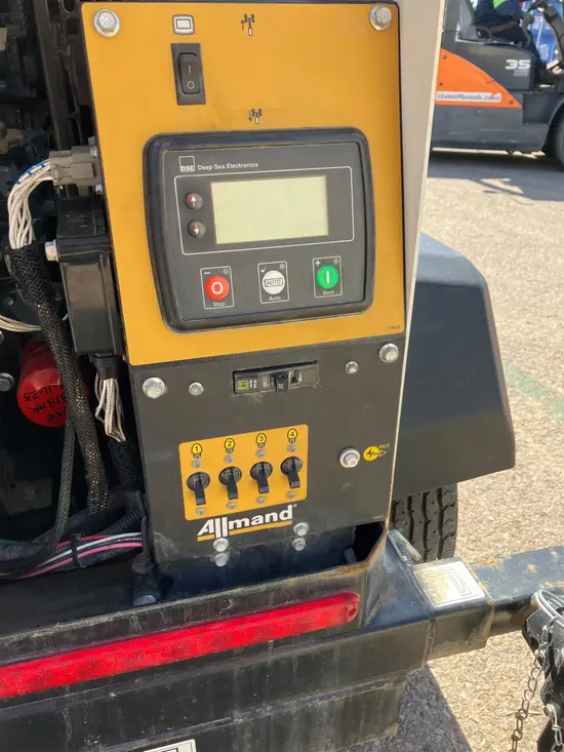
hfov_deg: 49.8
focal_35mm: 28
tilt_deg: -23.7
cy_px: 376
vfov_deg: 63.4
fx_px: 608
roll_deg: -3.2
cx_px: 282
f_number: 1.8
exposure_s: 1/260
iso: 25
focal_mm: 3.99
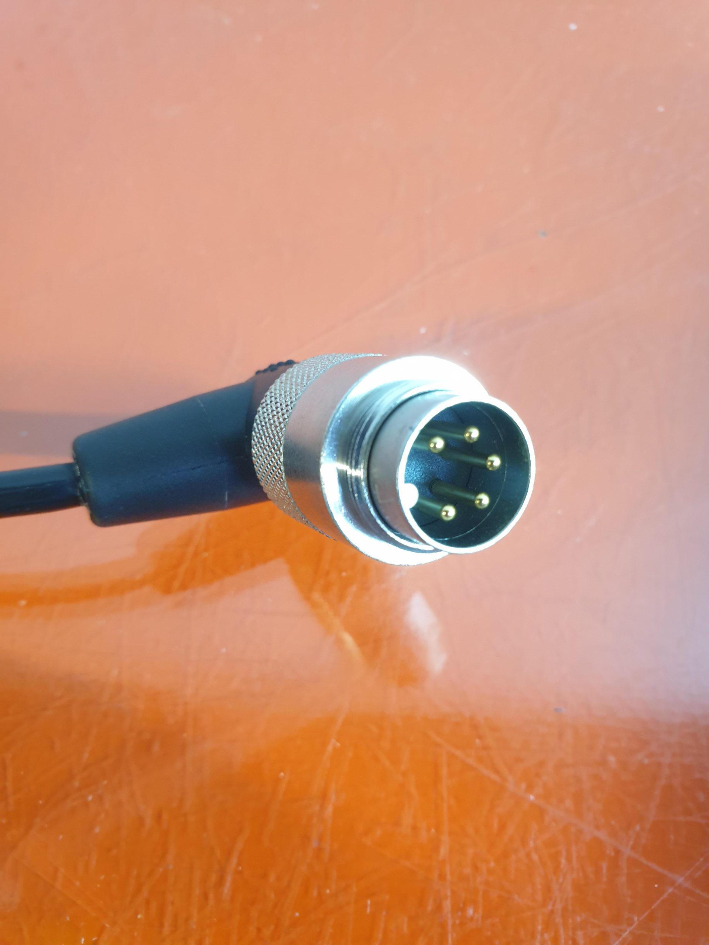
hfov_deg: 53.1
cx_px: 354
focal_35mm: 26
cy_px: 472
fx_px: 710
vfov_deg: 67.3
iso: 320
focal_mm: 4.3
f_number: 2.4
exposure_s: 1/25
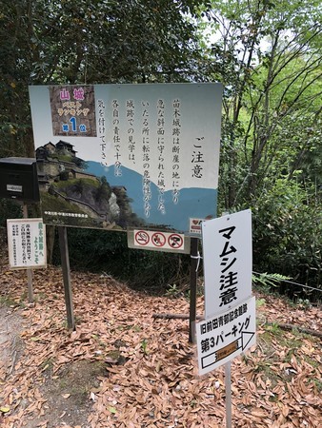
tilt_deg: -15.6
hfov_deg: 49.8
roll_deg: +1.6
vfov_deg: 63.4
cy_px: 214
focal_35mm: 28
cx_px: 161
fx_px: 347
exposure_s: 1/120
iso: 32
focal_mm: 3.99
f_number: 1.8
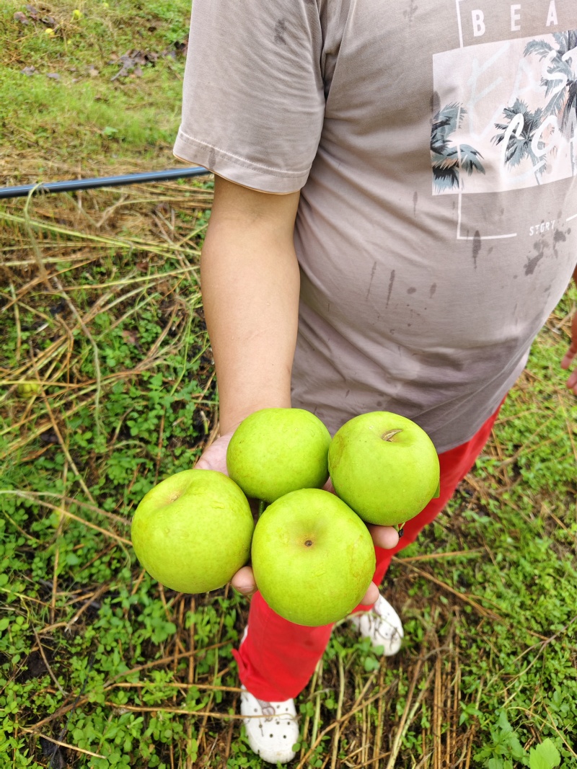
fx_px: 511
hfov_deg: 58.9
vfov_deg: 73.9
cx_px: 288
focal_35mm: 23
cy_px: 384
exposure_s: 1/160
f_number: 1.88
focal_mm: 5.56
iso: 50
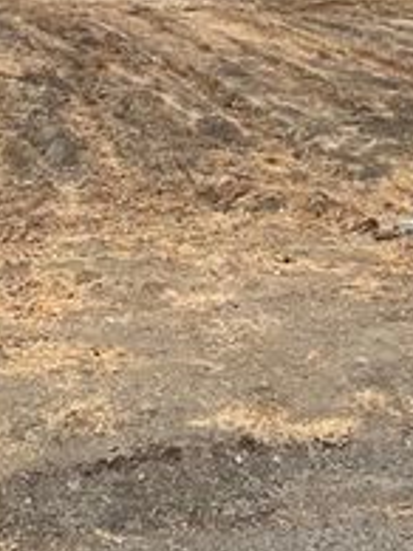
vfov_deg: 32.8
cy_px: 106
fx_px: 908
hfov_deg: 25.5
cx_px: 127
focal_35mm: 57
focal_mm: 1.57
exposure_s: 1/2732
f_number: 1.8
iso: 32
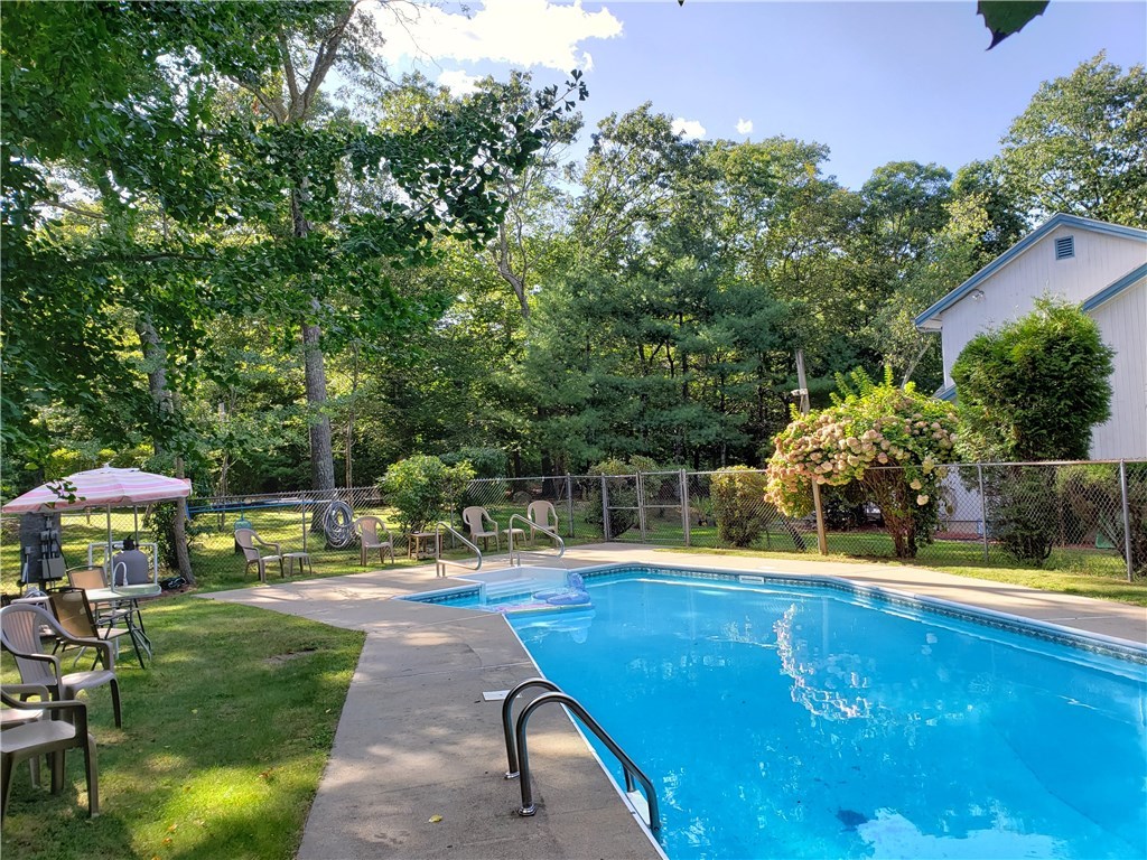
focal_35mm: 26
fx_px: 862
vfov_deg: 53.1
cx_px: 574
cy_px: 430
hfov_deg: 67.3
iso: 50
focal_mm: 4.3
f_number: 2.4
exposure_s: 1/201
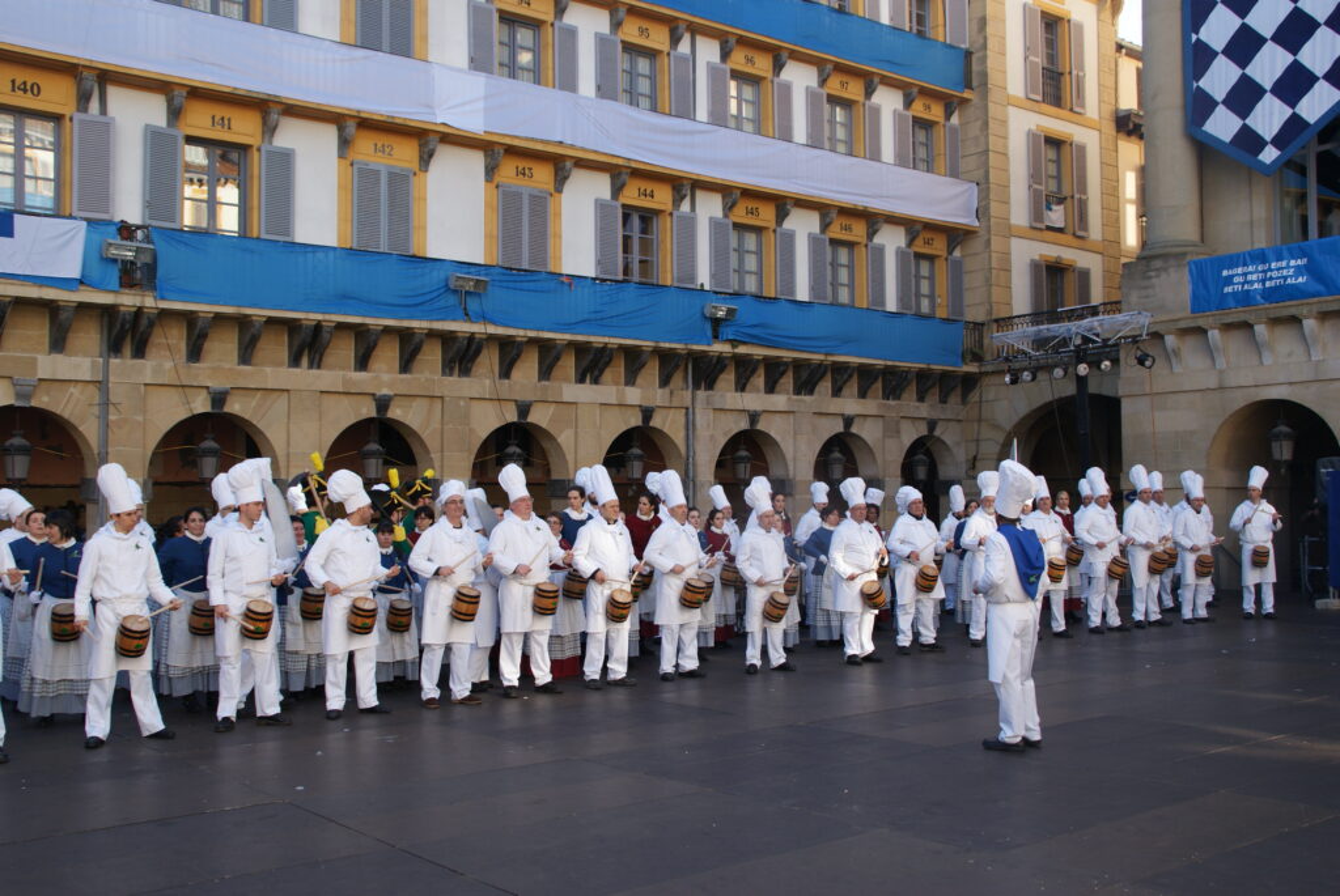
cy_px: 448
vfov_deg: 37.0
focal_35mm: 36
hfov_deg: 53.1
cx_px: 670
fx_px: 1341
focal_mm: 24
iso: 100
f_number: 7.1
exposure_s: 1/80
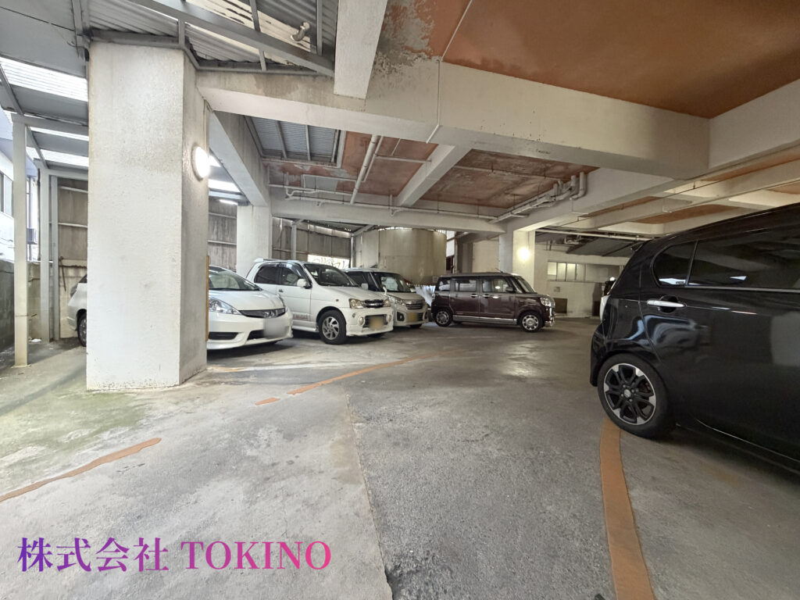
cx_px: 400
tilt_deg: -0.2
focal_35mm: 14
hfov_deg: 102.1
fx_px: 324
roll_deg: -1.2
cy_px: 300
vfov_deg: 85.7
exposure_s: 1/60
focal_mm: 2.22
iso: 640
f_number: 2.2
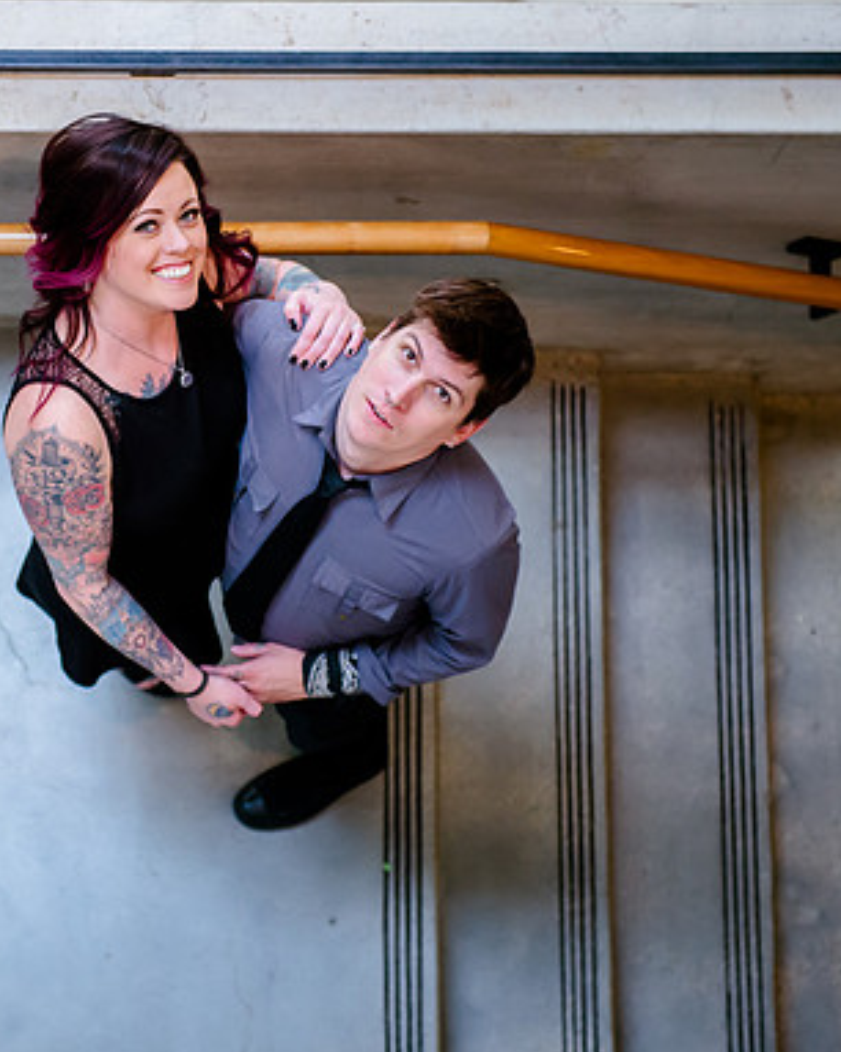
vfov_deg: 18.6
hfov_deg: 14.9
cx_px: 170
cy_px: 522
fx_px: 3207
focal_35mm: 103
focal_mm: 70
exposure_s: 1/125
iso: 2500
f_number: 2.8
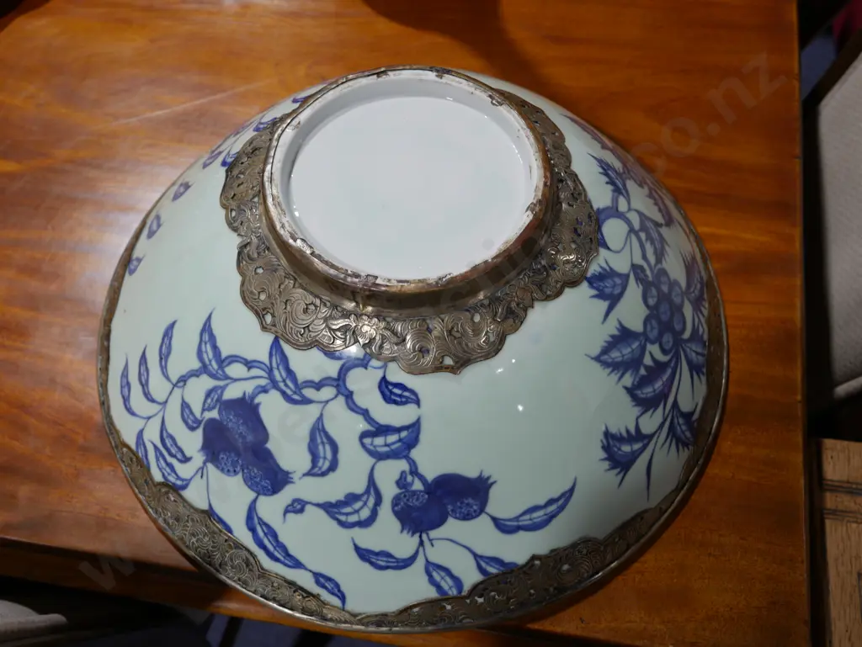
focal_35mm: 38
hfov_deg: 49.0
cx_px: 431
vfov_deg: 37.8
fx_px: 947
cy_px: 324
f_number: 4.1
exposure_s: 1/60
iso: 200
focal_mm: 19
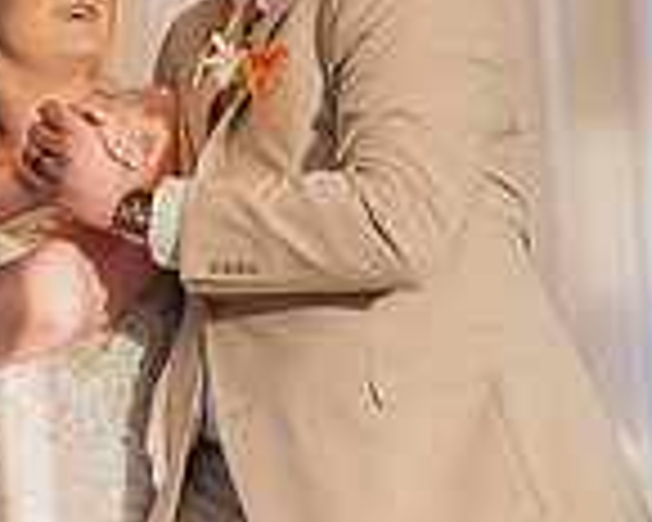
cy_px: 425
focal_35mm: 188
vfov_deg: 8.2
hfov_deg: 10.2
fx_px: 3628
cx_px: 81
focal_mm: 50
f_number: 1.4
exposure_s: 1/2000
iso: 1250
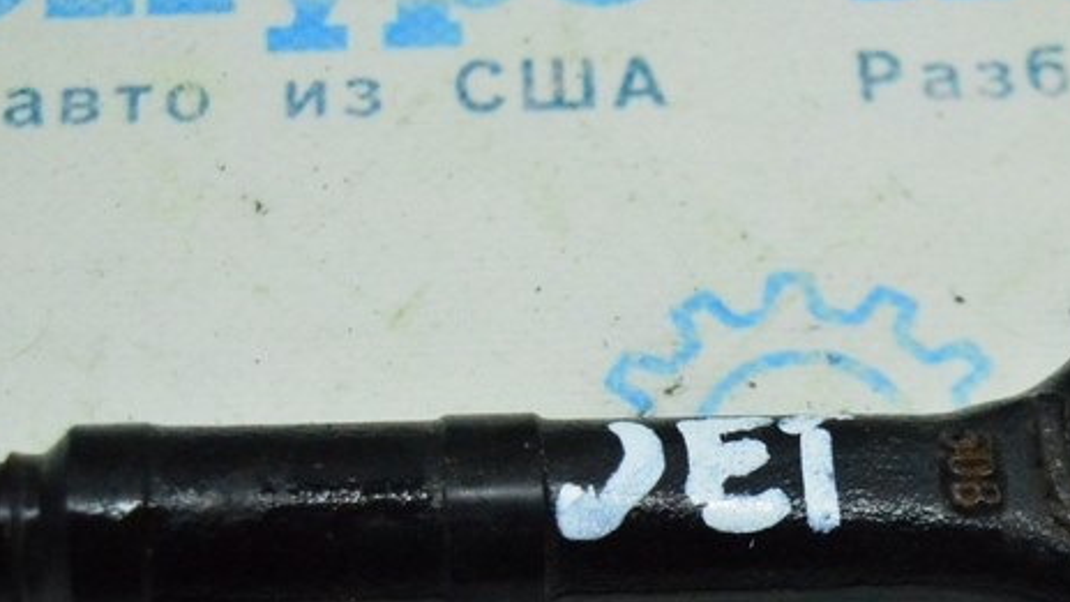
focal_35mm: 104
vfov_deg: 11.5
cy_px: 578
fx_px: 2951
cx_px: 731
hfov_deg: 20.5
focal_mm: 30
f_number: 4.2
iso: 6400
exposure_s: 1/1000
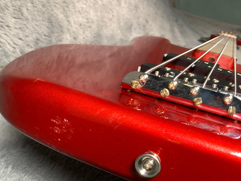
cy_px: 126
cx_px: 96
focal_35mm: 45
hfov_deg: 41.9
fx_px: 313
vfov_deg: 31.8
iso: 80
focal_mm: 3
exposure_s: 1/52
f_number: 1.8
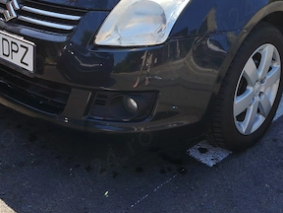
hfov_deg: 38.1
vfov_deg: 28.3
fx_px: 409
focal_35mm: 50
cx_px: 159
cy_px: 36
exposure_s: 1/513
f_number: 4
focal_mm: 5.25
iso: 100
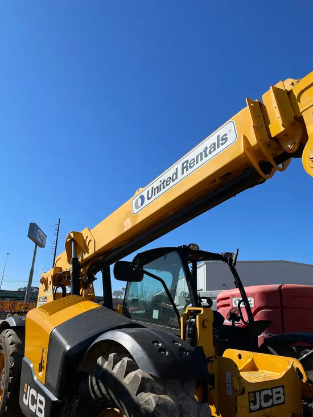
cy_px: 208
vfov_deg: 67.3
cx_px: 156
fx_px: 313
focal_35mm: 26
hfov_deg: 53.1
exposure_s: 1/5556
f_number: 1.6
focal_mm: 4.2
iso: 50
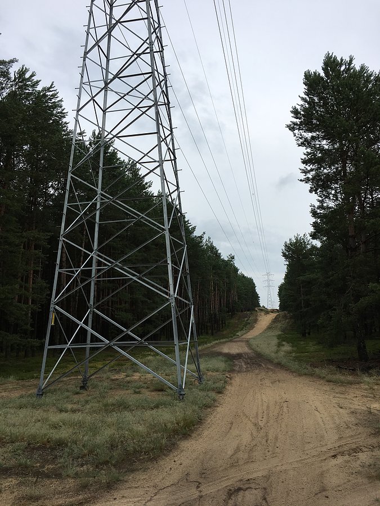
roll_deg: +1.2
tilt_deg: +7.9
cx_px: 190
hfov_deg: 48.2
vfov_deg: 61.7
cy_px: 253
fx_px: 424
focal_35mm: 29
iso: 25
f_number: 2.2
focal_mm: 4.15
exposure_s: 1/1282
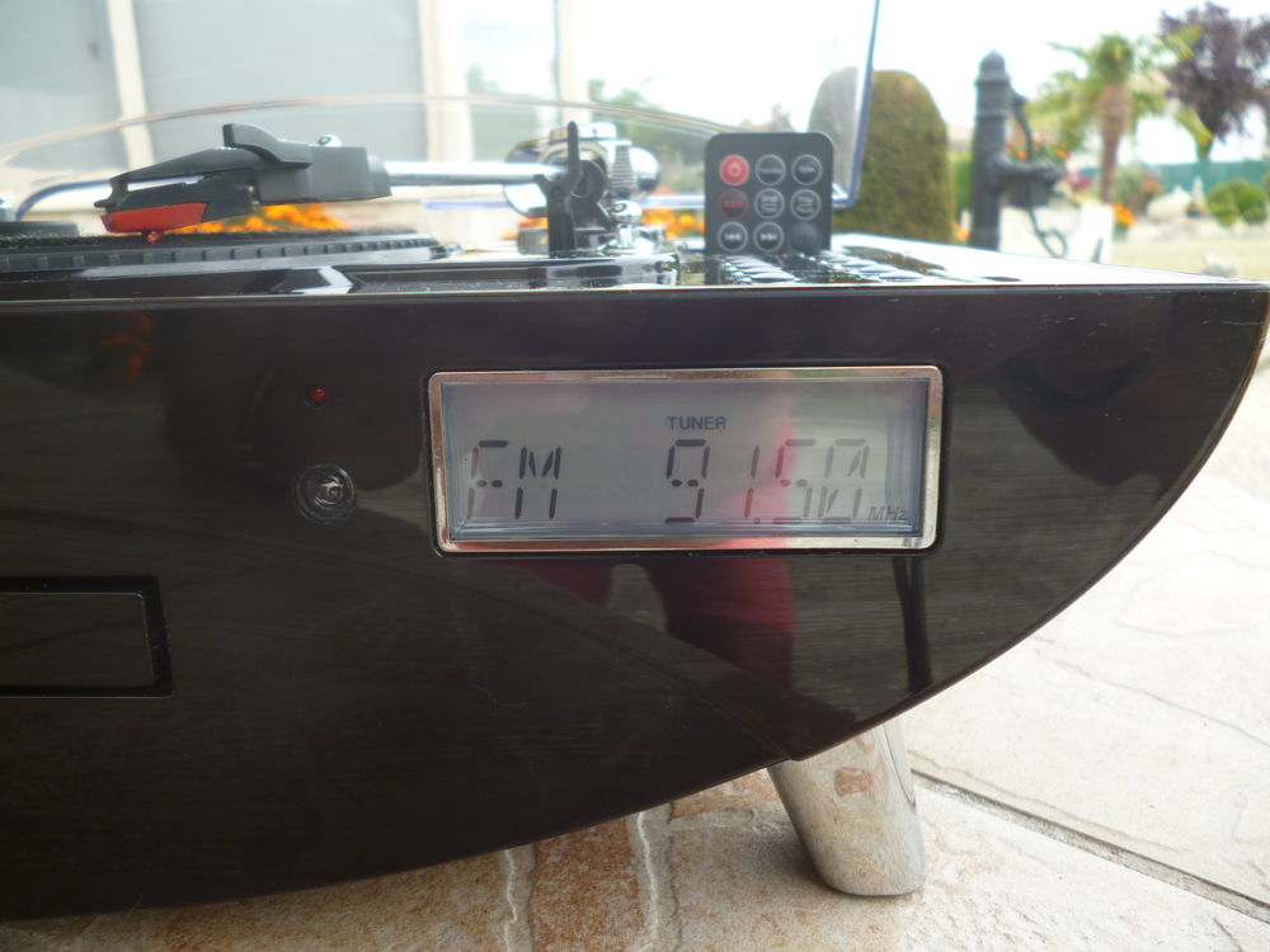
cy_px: 476
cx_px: 635
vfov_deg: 49.7
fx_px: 1027
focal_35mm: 28
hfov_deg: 63.4
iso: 100
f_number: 3.1
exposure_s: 1/125
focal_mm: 5
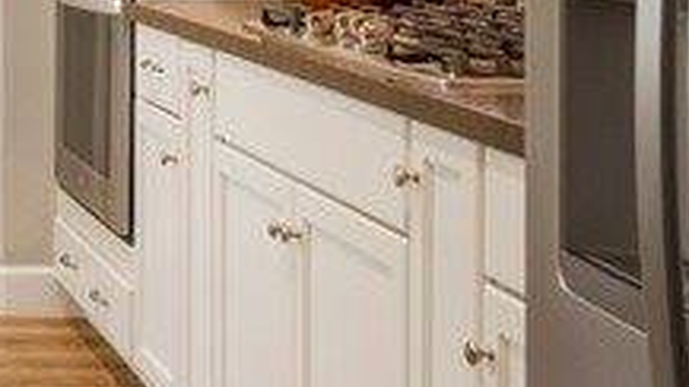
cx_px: -314
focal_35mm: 99
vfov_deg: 11.9
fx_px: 1808
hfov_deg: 19.2
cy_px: -121
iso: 500
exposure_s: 1/40
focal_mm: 20
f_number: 7.1
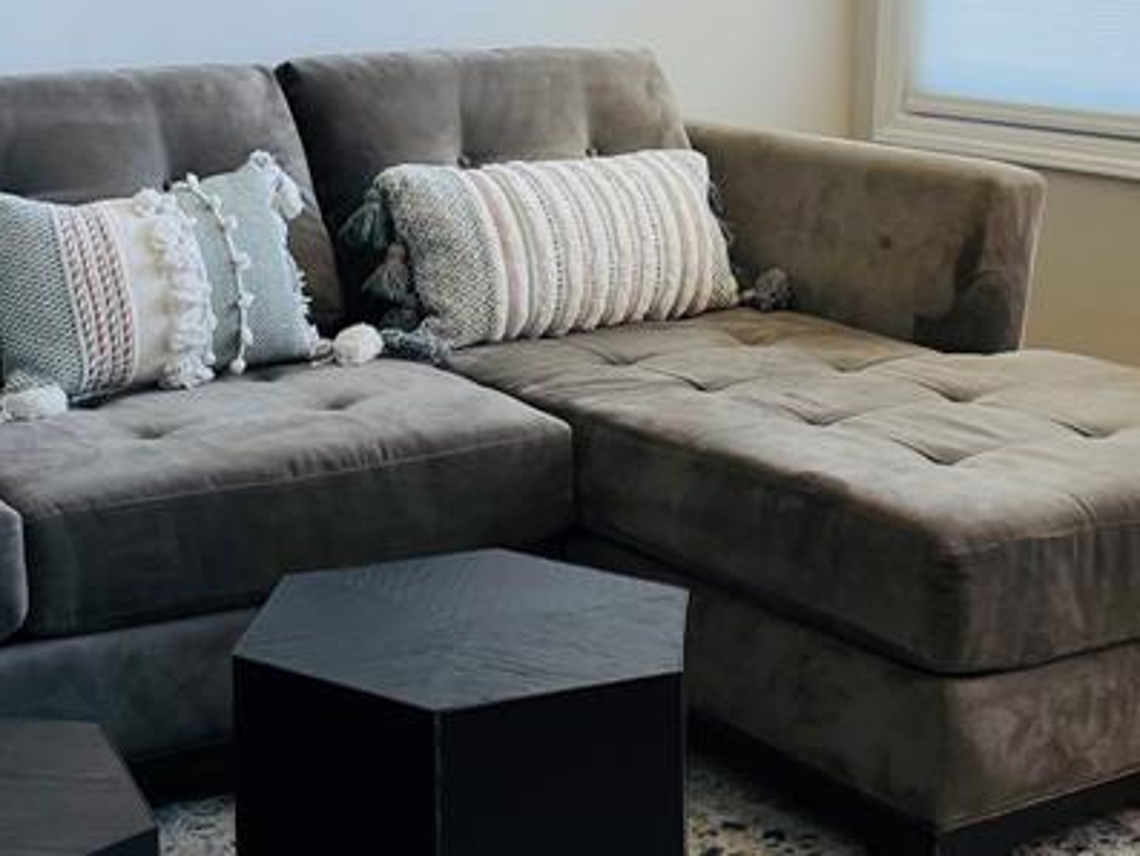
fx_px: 2207
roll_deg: +0.0
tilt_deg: -7.8
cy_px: 218
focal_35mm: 67
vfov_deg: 21.8
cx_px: 454
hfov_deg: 28.9
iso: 50
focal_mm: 4.2
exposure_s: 1/120
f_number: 1.6
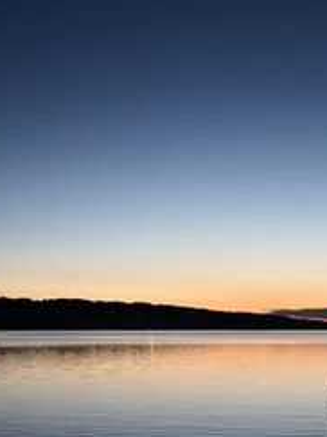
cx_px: 169
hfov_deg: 22.2
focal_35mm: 66
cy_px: 294
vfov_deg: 29.2
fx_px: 832
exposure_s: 1/30
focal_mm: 6.76
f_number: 1.78
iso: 1250
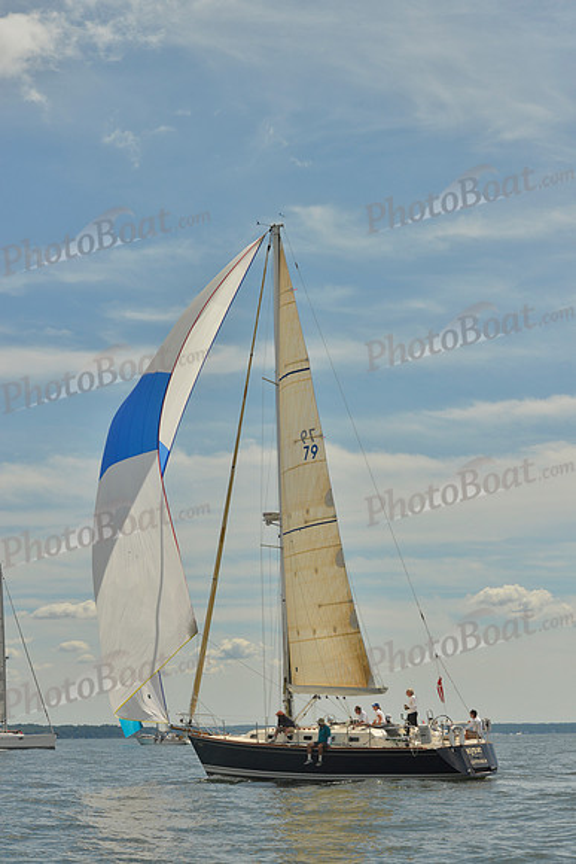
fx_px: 1679
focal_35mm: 70
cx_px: 288
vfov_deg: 28.8
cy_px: 432
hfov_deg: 19.5
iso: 200
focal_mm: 70
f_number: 9
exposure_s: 1/1000
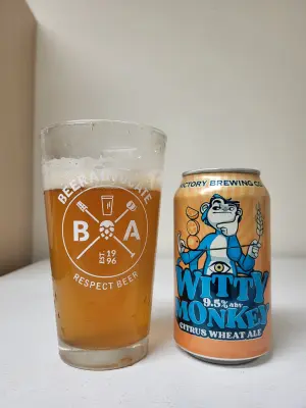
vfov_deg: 67.3
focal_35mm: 26
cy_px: 204
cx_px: 153
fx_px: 306
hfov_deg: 53.1
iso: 250
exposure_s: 1/120
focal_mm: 5.4
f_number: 1.8
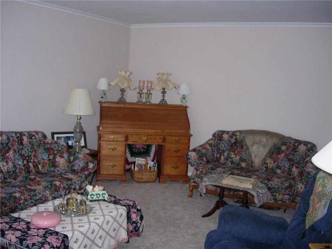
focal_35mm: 38
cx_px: 166
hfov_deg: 49.0
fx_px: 364
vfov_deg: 37.7
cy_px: 124
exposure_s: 1/93.1
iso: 115
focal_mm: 7.8
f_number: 2.8
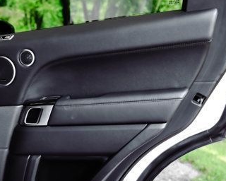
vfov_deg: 33.4
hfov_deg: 40.6
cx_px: 73
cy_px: 104
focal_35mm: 45
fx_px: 301
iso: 500
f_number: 2.8
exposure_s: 1/400
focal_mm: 24
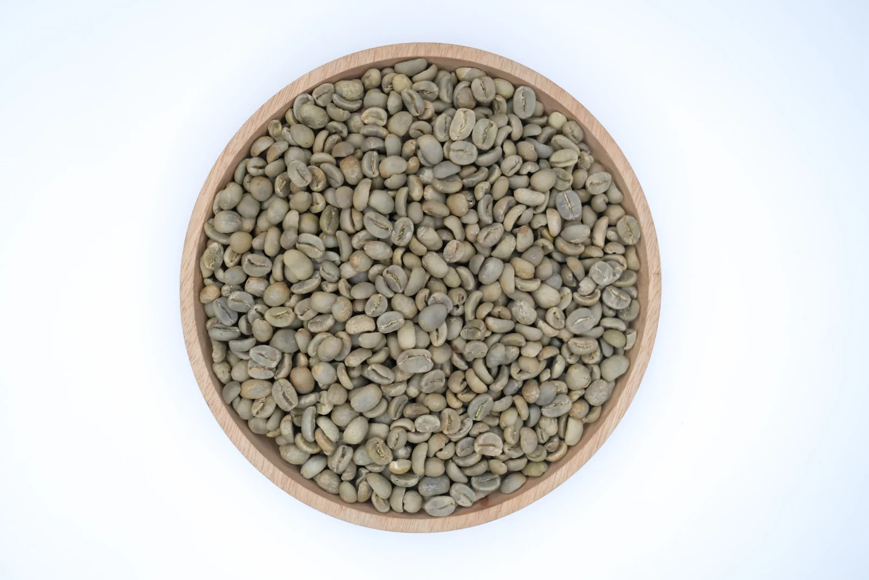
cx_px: 434
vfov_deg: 37.9
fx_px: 845
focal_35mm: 35
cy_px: 290
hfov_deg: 54.4
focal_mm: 23
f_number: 3.2
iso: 250
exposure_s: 1/320
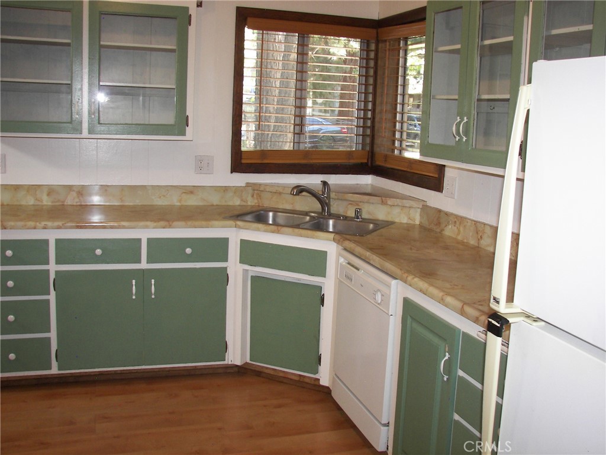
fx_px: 630
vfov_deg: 39.7
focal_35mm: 36
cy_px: 228
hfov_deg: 51.4
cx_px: 303
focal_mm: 6
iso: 100
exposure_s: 1/30
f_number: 2.8
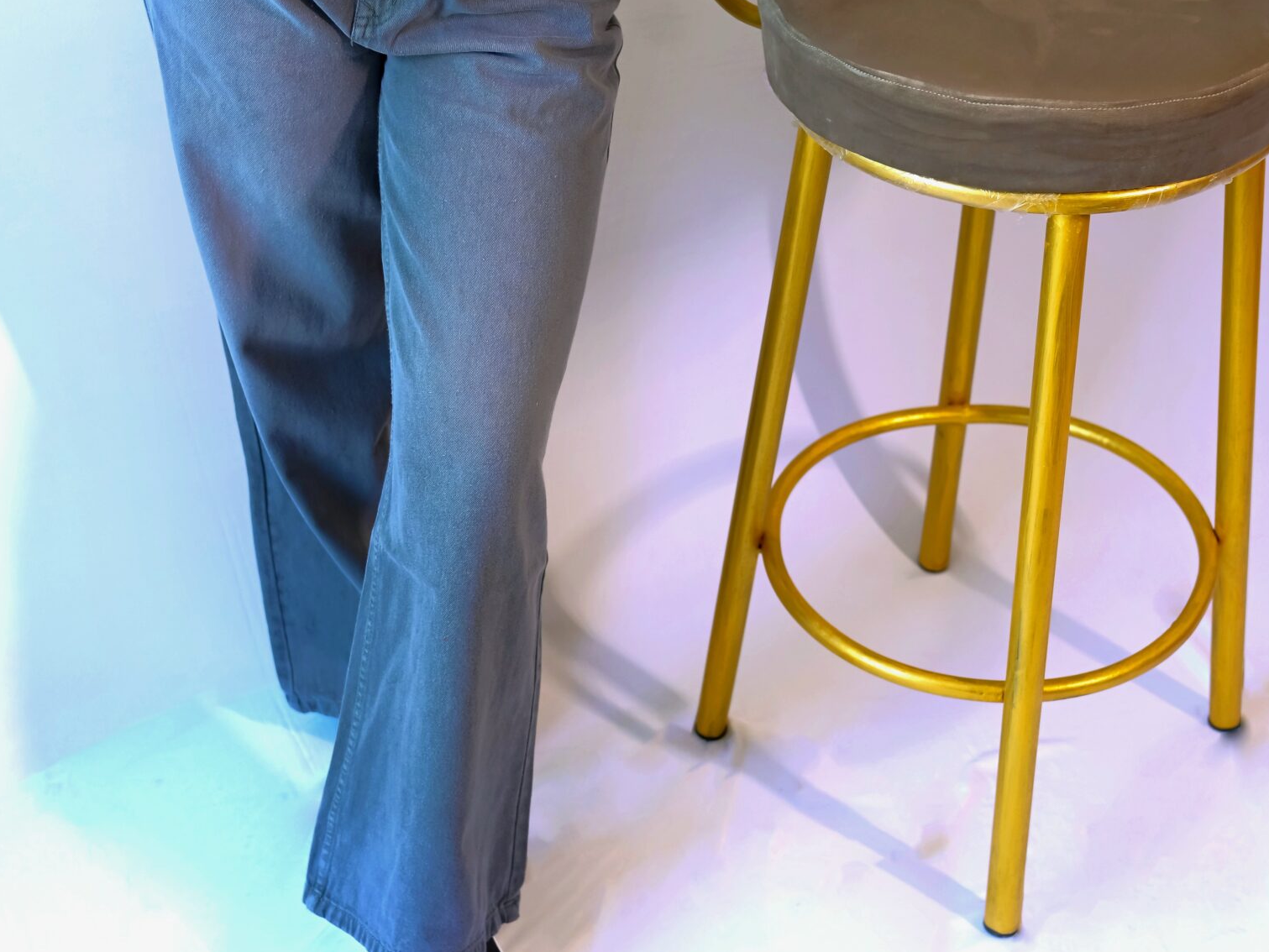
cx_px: 668
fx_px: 2090
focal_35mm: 57
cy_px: 453
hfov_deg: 33.8
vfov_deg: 25.7
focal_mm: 35
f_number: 3.2
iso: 400
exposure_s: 1/200
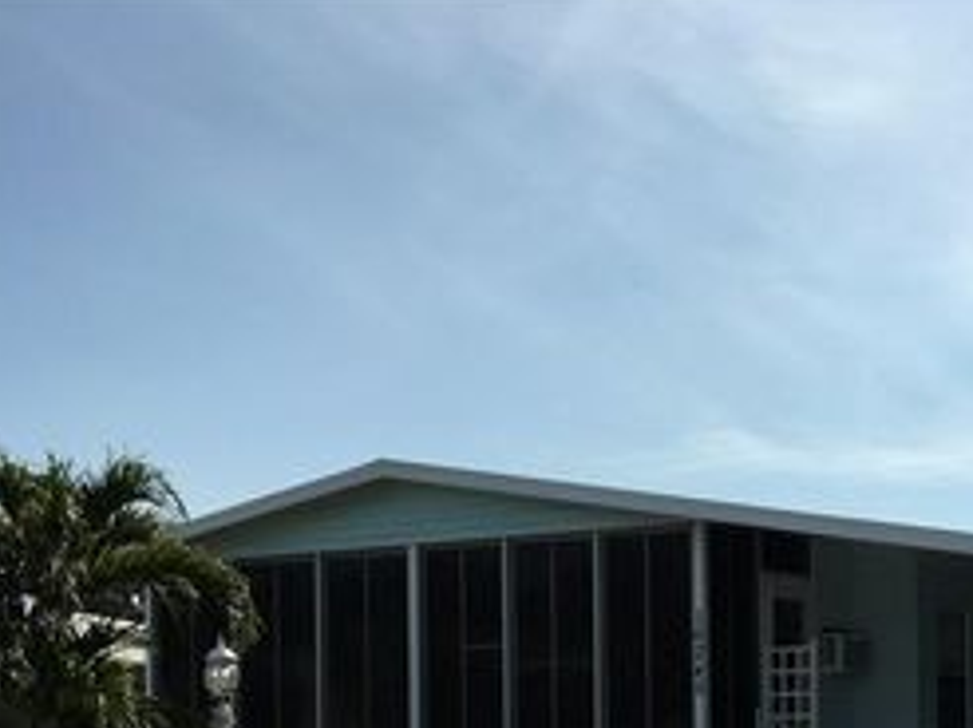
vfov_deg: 23.7
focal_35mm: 59
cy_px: 722
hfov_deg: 30.6
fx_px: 1657
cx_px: 957
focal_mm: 4.15
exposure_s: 1/4274
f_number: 2.2
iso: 25
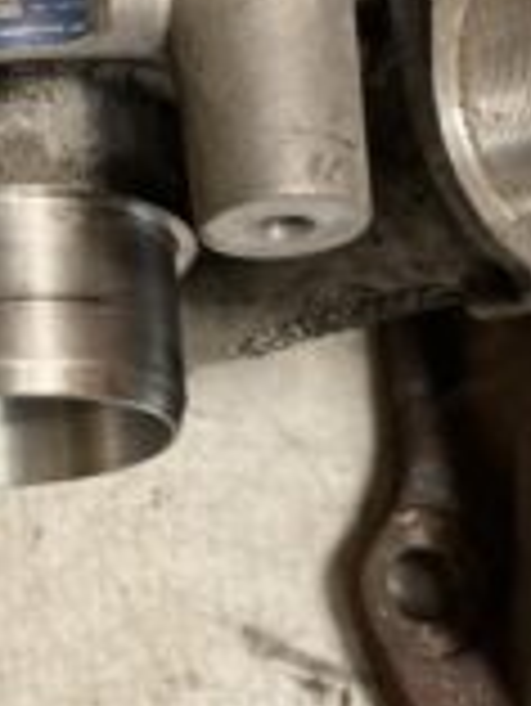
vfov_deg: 20.5
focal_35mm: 95
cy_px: 173
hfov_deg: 15.5
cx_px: 94
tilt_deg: -64.8
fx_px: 1940
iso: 125
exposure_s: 1/87
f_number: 1.8
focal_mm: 4.25
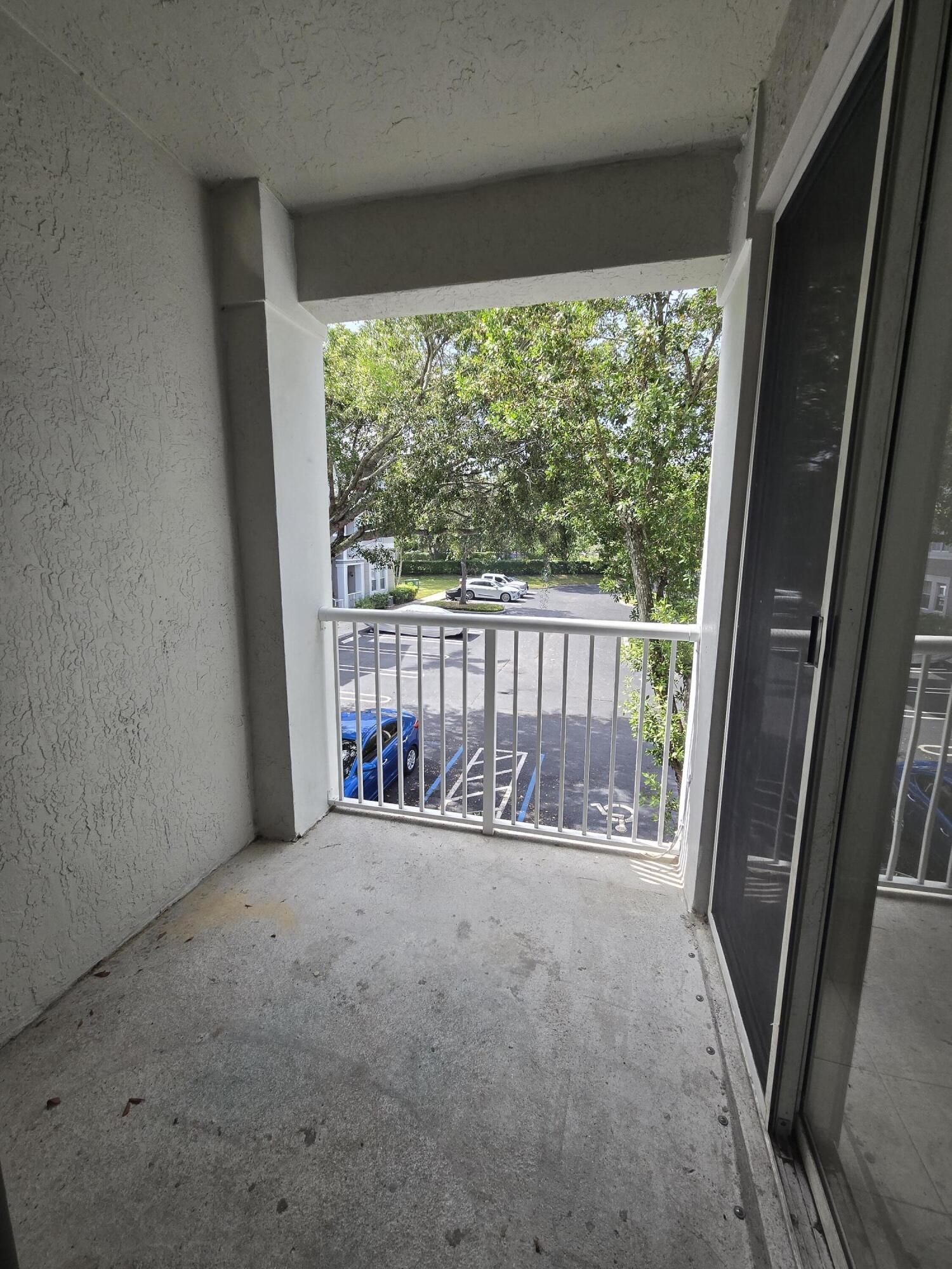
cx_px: 476
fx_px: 477
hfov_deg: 89.9
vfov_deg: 106.2
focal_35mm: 13
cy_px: 634
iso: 50
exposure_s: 1/340
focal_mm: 2.2
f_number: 2.2
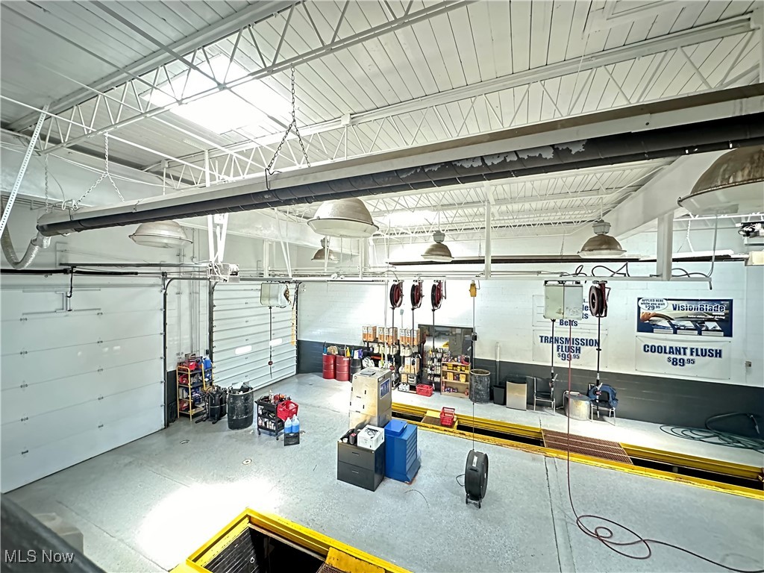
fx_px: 309
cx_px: 382
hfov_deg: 102.1
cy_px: 286
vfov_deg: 85.7
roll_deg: +0.1
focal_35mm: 14
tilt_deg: -1.0
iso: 1600
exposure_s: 1/30
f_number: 2.2
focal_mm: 2.22
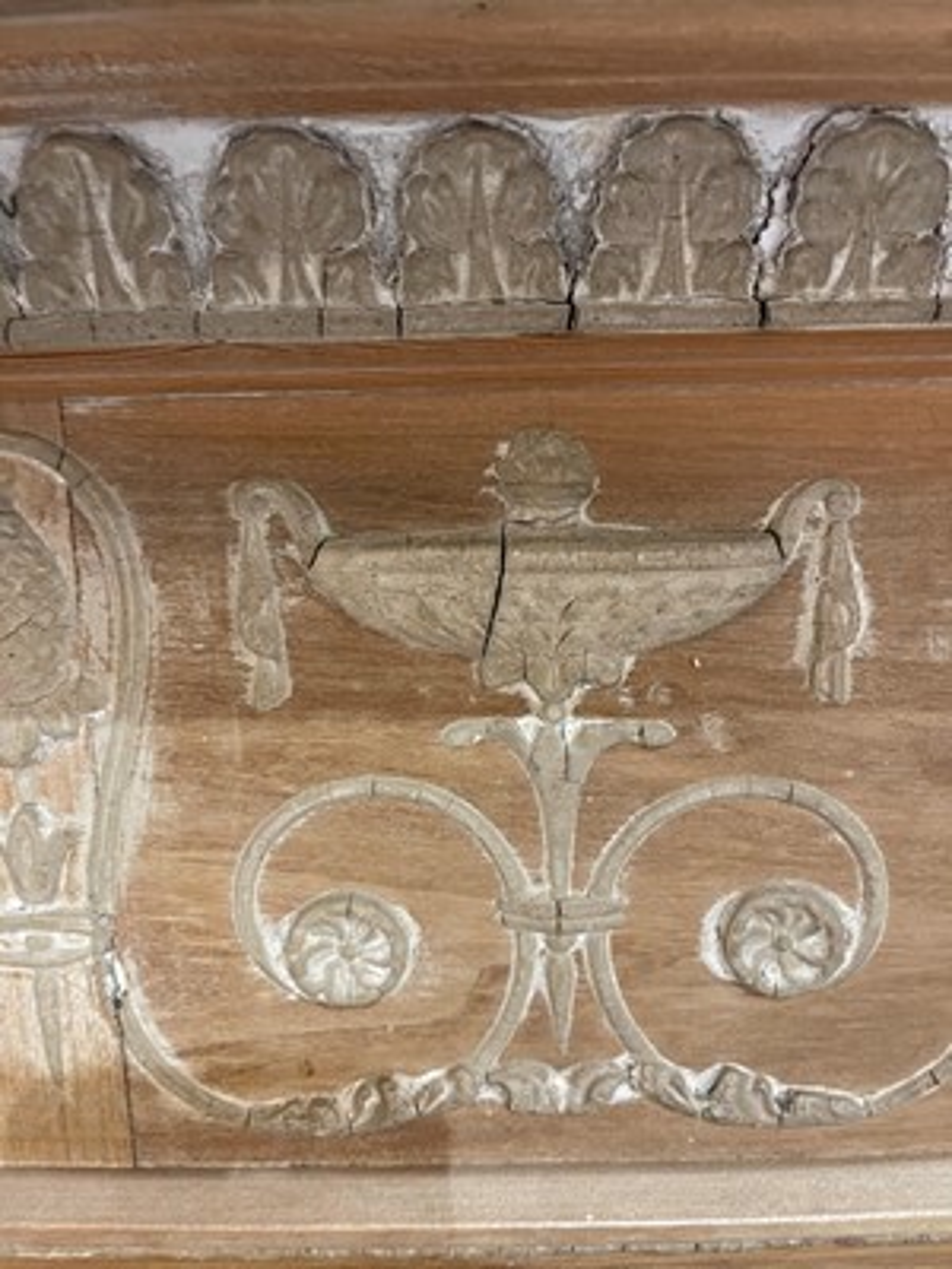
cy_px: 634
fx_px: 917
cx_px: 476
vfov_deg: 69.4
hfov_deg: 54.9
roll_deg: +1.3
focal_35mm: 25
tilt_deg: -10.2
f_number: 1.6
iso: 400
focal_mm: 5.1
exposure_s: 1/50
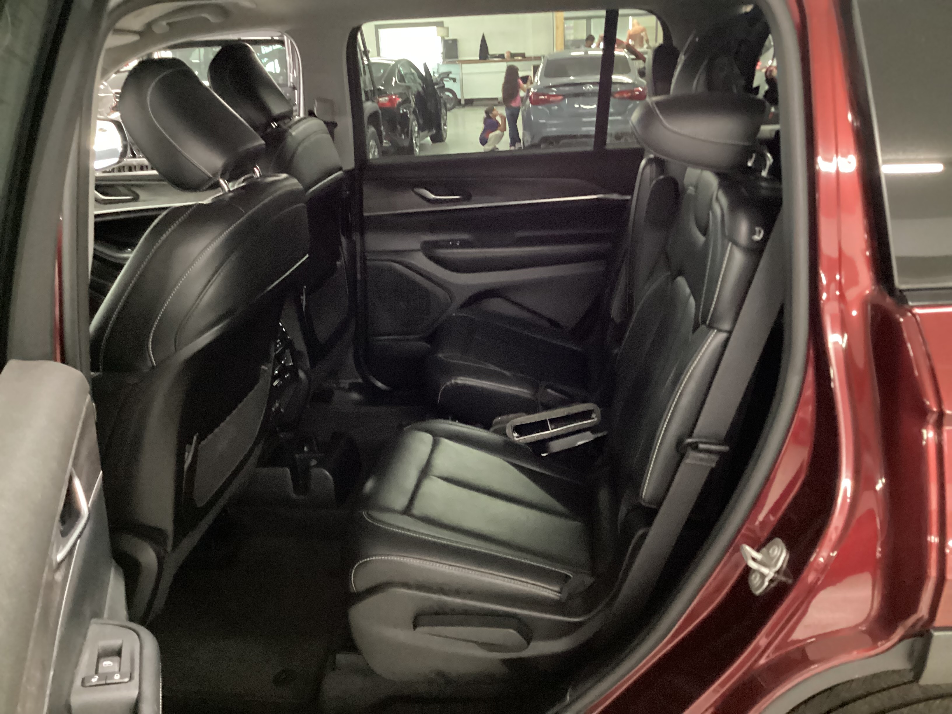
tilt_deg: -20.8
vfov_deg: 45.4
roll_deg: +2.8
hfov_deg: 58.4
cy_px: 357
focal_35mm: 31
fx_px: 853
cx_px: 476
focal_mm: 3.3
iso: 640
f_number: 2.4
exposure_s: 1/15
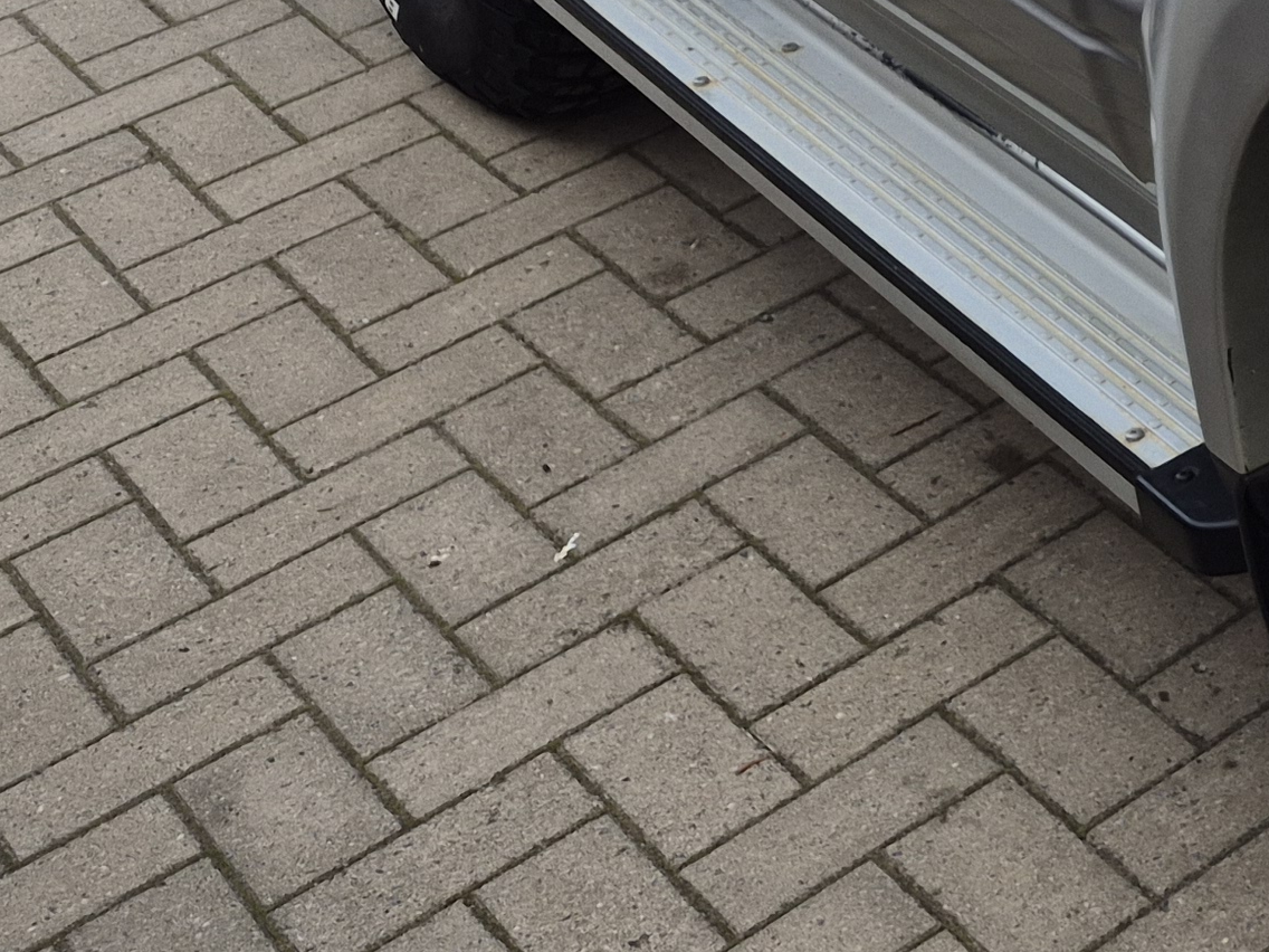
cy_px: -317
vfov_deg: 17.0
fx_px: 2969
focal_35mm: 81
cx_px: 2105
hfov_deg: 19.6
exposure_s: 1/180
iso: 64
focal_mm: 5.4
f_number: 1.8
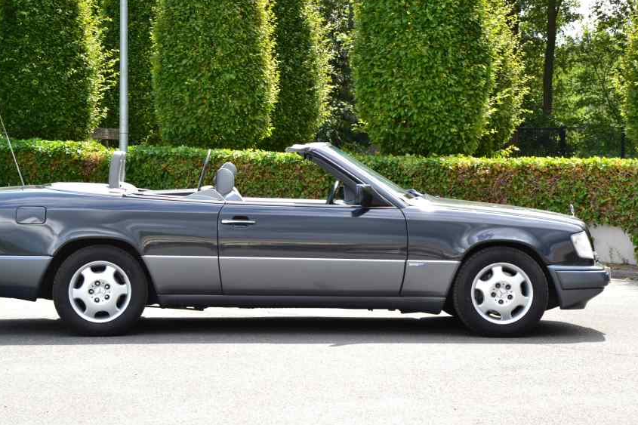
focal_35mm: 103
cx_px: 286
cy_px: 186
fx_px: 1825
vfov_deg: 13.3
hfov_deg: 19.8
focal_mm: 58
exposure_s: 1/160
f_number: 9
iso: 400
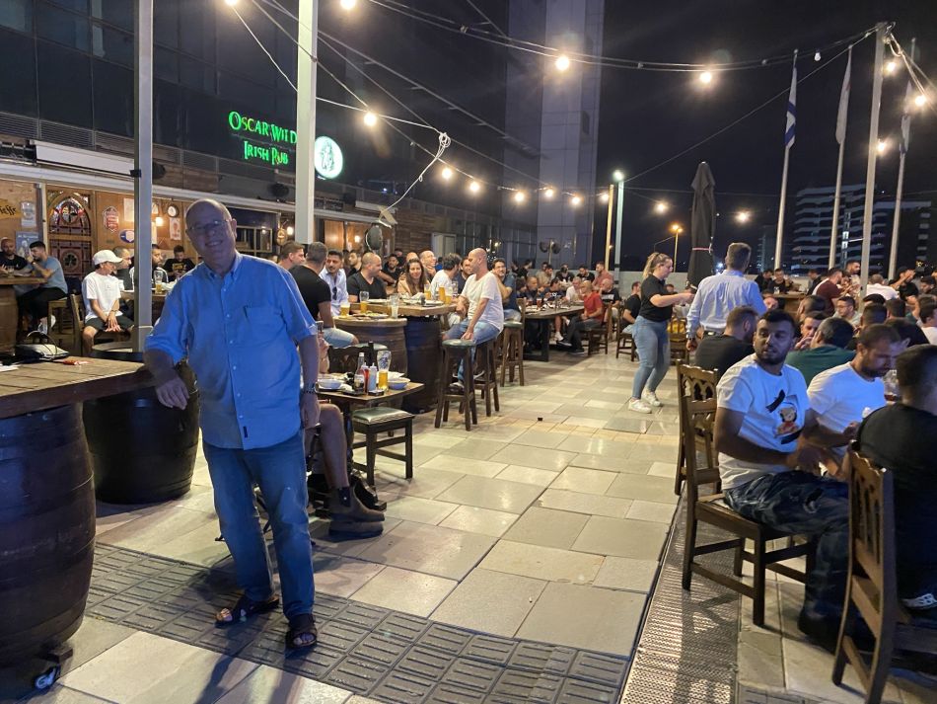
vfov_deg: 53.1
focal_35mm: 26
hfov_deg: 67.3
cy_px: 352
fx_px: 704
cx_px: 468
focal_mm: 4.25
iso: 500
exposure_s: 1/33
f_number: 1.8
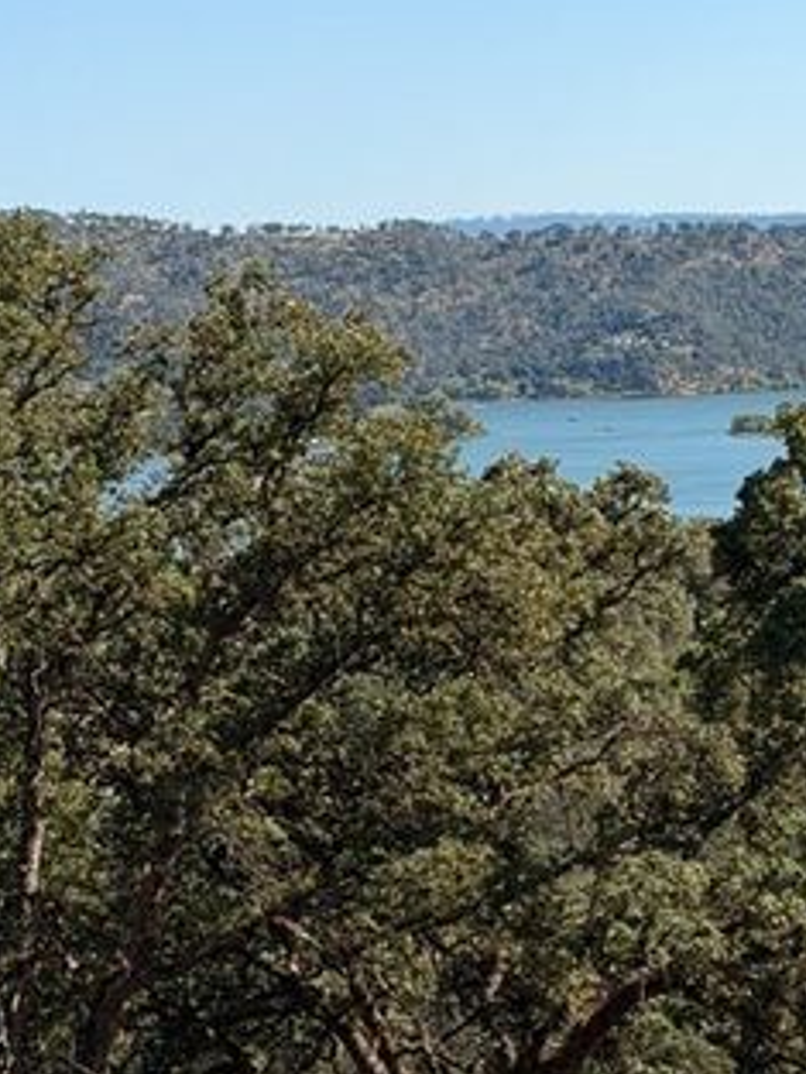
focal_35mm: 131
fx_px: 4064
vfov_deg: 15.0
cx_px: 401
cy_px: 458
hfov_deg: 11.3
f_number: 1.78
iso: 64
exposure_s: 1/4587
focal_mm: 6.76
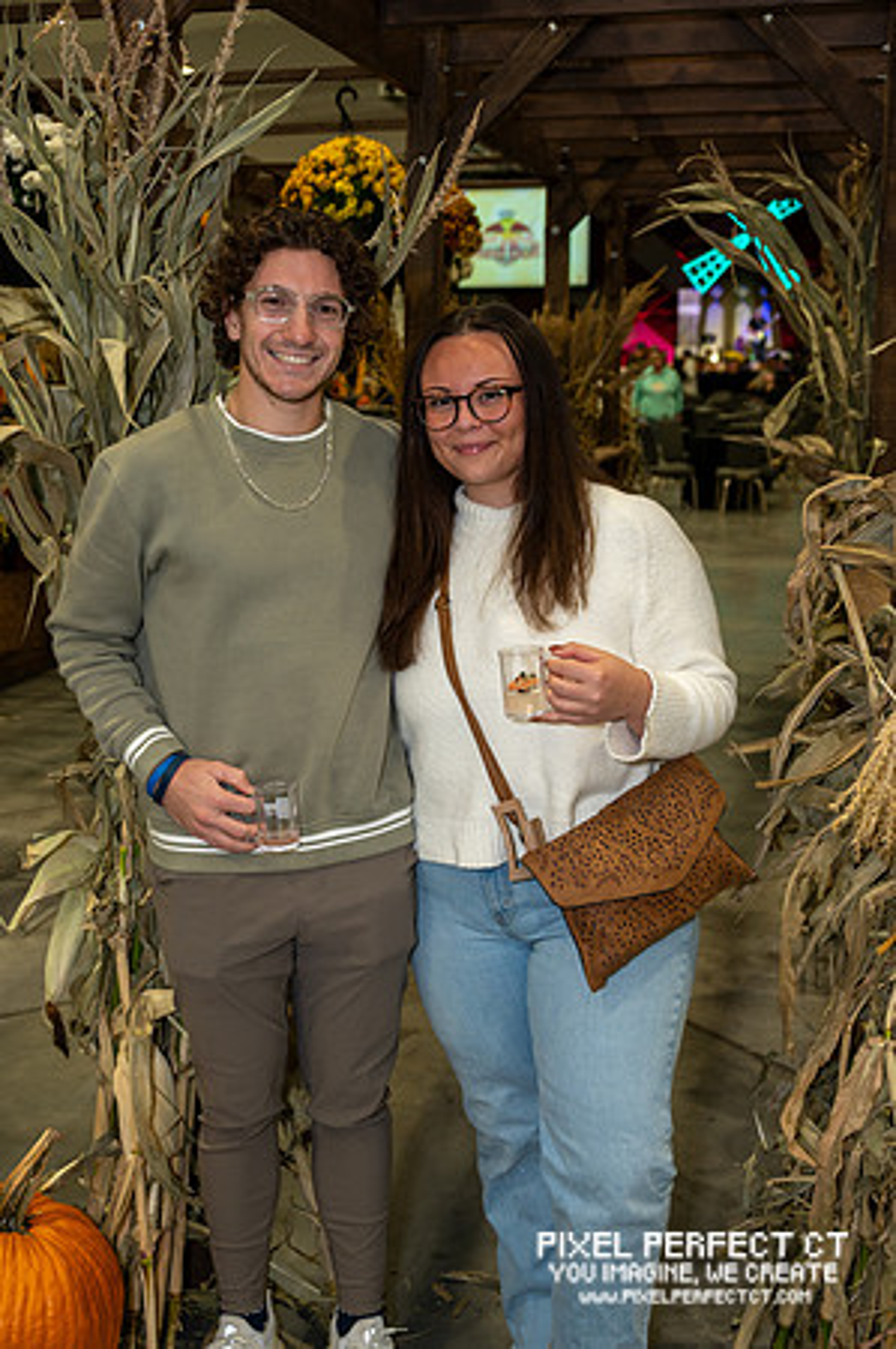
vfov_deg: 44.5
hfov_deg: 30.4
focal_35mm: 44
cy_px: 674
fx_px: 1646
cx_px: 448
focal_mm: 44
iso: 1250
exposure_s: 1/60
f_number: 5.3
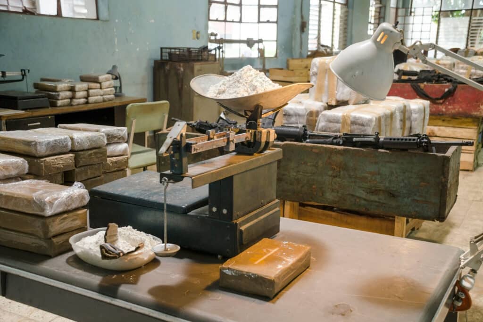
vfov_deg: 34.2
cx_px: 242
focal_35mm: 39
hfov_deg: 49.5
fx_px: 523
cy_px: 161
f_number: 3.8
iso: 200
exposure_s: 1/25
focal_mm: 26
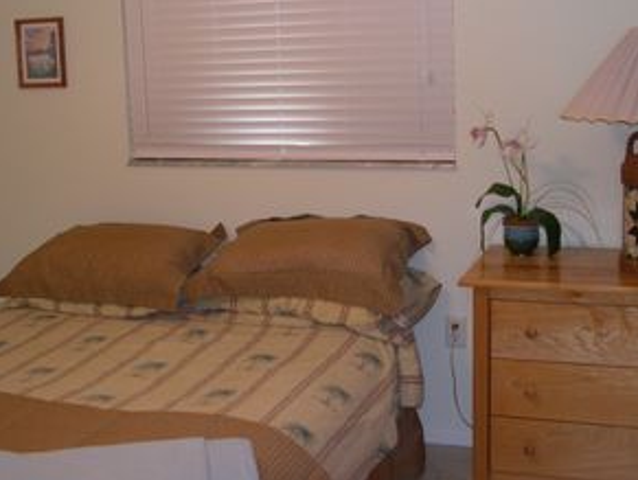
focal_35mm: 48
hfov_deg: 39.6
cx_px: 327
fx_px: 886
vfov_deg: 30.2
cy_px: 188
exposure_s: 1/30
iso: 100
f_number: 2.8
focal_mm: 8
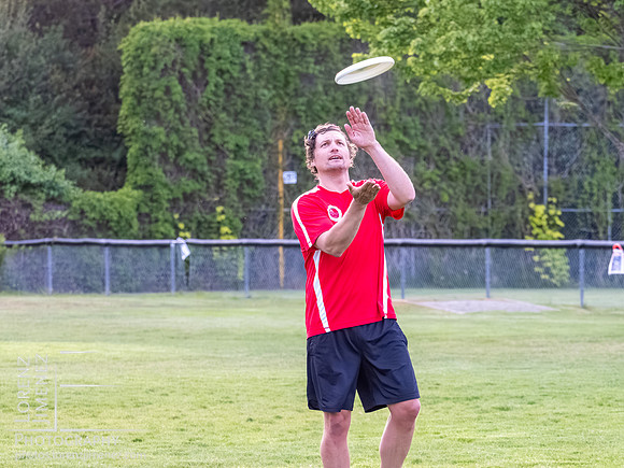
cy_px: 207
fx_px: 5218
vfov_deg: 5.1
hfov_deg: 6.8
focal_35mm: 289
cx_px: 312
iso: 5000
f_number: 5.6
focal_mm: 130
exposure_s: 1/1000
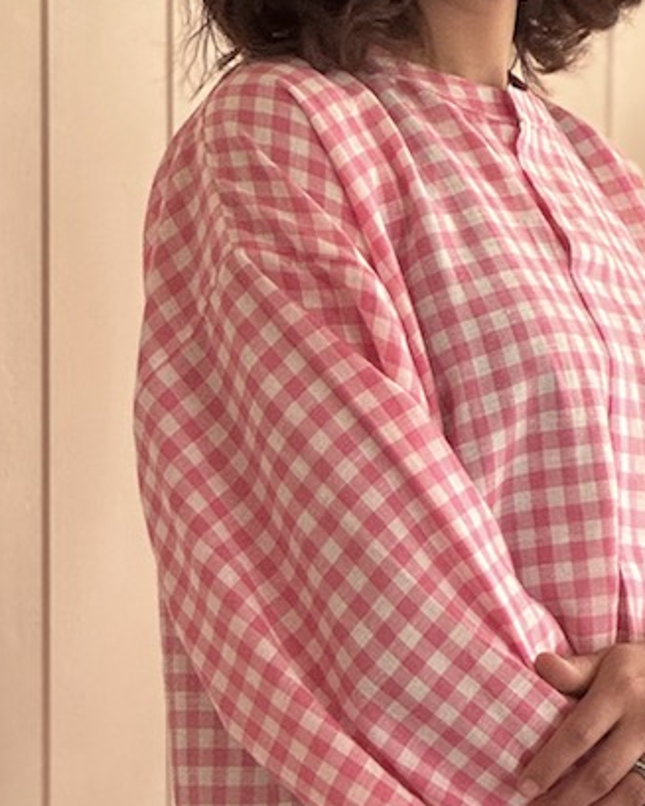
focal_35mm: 183
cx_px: 589
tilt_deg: -7.2
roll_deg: -0.3
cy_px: 550
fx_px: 4368
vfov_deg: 10.5
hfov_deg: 8.4
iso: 200
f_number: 2.8
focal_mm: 9
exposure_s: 1/84
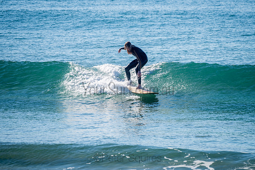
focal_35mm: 599
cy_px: 83
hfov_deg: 3.4
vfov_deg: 2.3
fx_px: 4241
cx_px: 130
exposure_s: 1/250
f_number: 7.1
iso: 31
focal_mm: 500
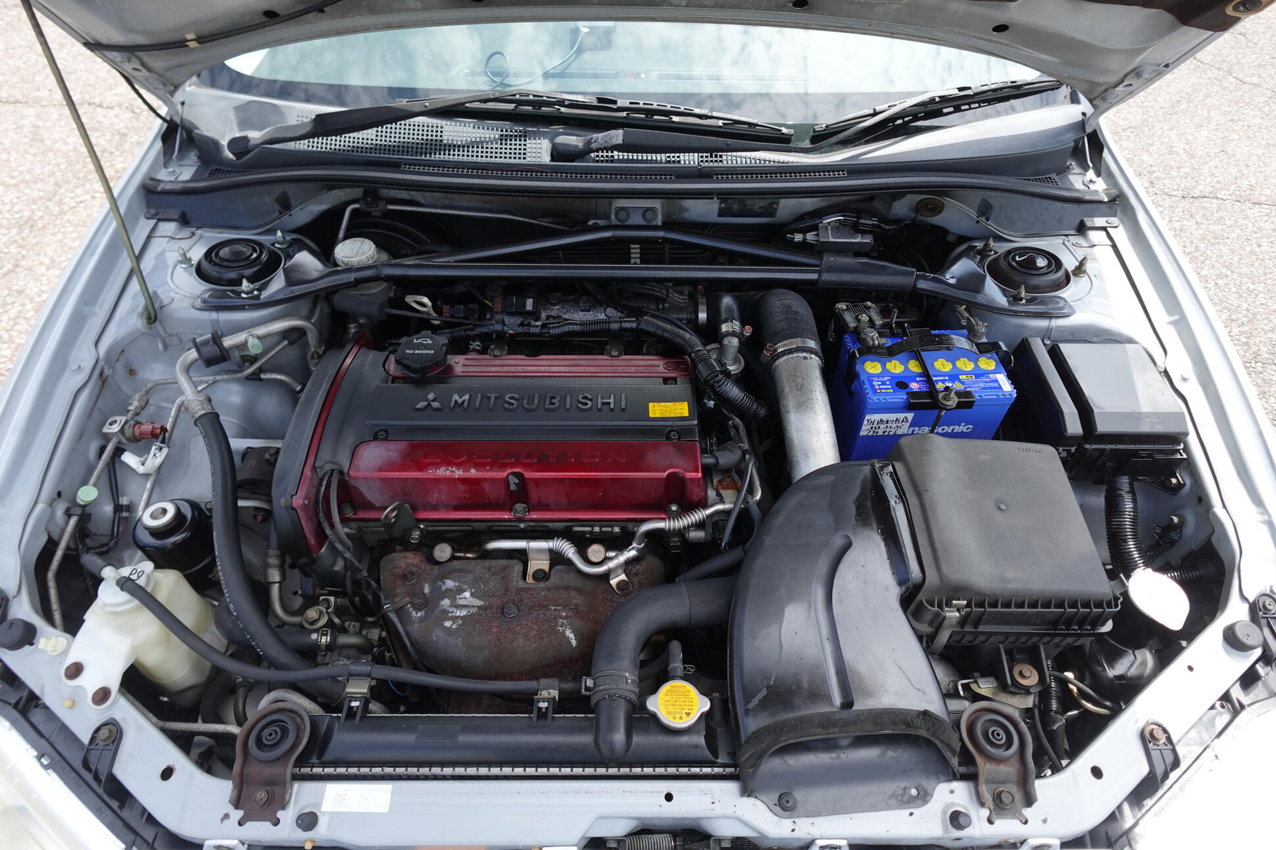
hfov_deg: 84.0
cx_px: 638
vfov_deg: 61.9
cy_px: 425
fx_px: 709
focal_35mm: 20
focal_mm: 7.6
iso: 125
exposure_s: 1/1000
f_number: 2
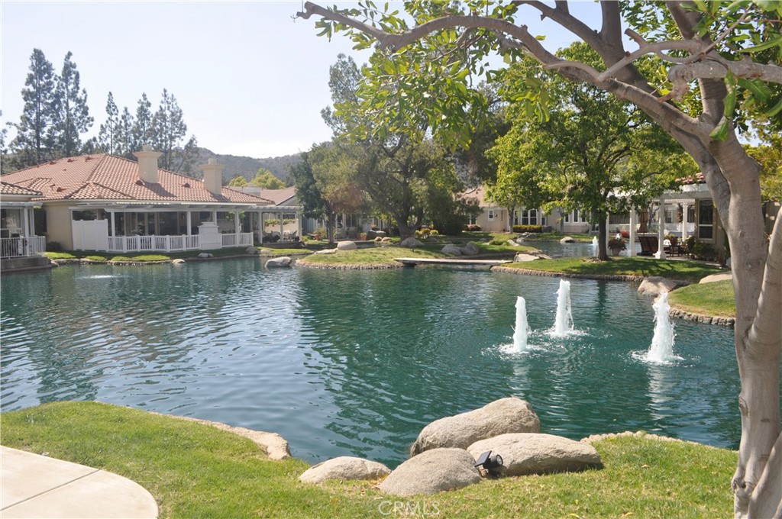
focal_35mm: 27
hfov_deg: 67.4
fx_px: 586
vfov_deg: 47.8
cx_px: 391
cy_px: 260
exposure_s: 1/200
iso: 200
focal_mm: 18
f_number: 11
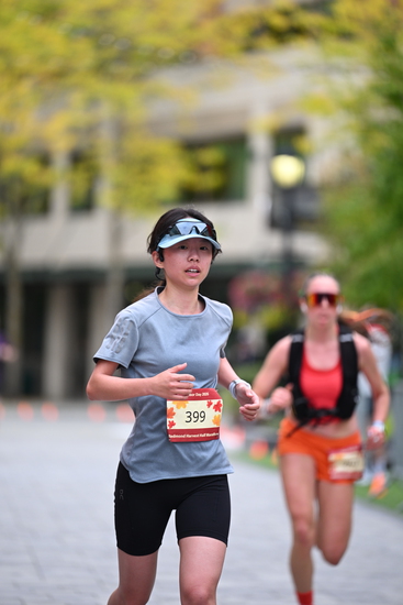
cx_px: 202
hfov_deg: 6.9
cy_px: 302
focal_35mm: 200
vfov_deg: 10.3
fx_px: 3356
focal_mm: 200
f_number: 2.8
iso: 640
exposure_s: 1/2000
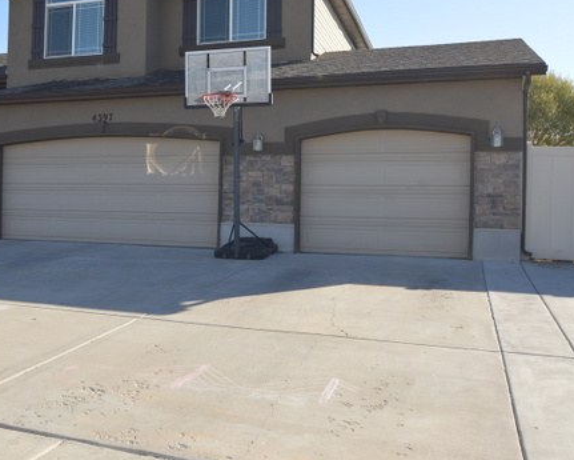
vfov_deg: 37.6
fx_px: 675
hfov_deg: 44.8
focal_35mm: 40
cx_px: 153
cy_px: 201
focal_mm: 19
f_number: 7.1
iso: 100
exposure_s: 1/200
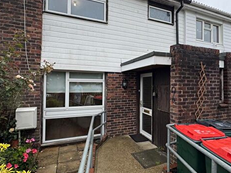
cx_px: 123
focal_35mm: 21
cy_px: 84
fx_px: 140
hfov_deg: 78.9
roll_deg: -1.1
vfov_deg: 63.4
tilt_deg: +0.9
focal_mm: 2.22
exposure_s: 1/304
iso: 40
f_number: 2.2
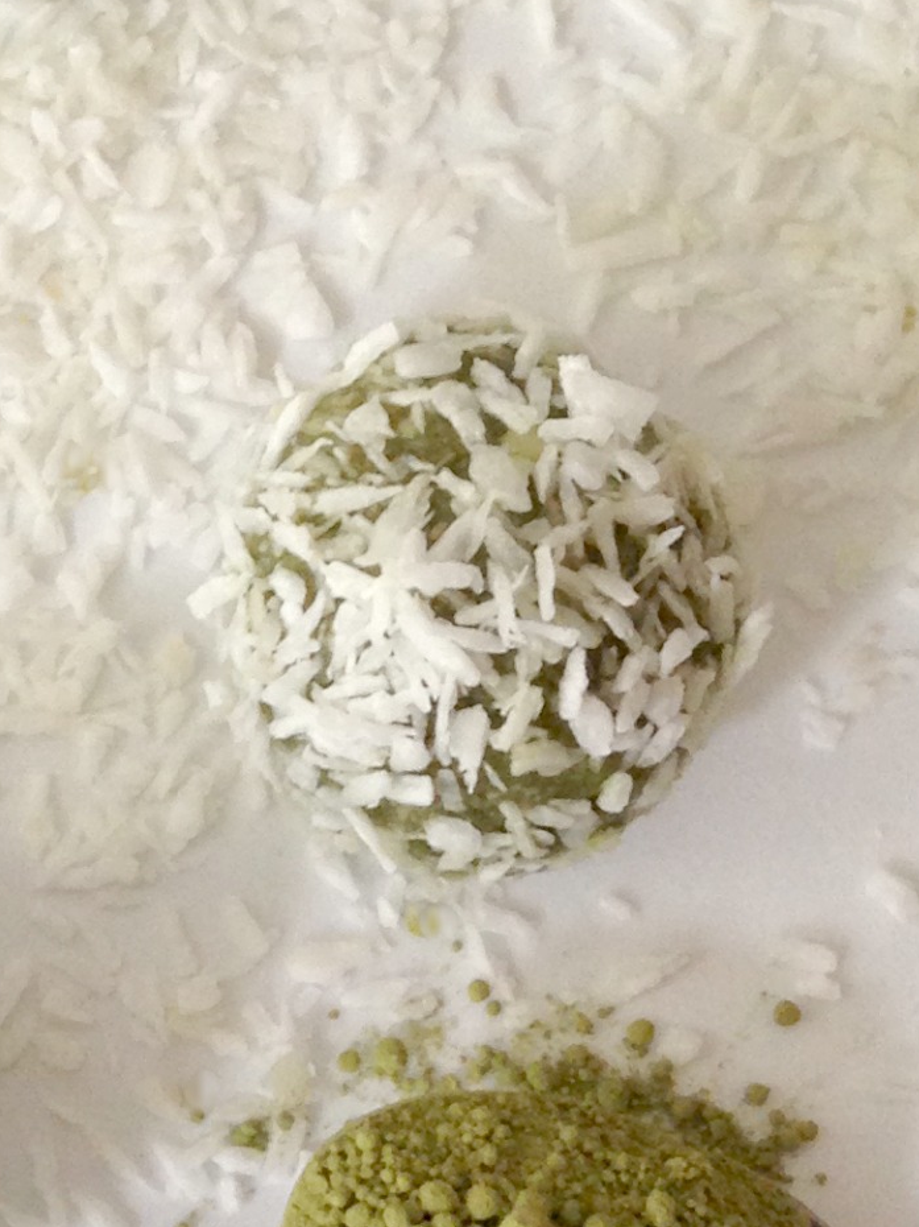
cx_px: -216
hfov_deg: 13.0
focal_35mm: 111
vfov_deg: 17.6
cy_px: 953
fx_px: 3931
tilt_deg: -81.0
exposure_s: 1/20
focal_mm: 4.12
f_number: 2.4
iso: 100
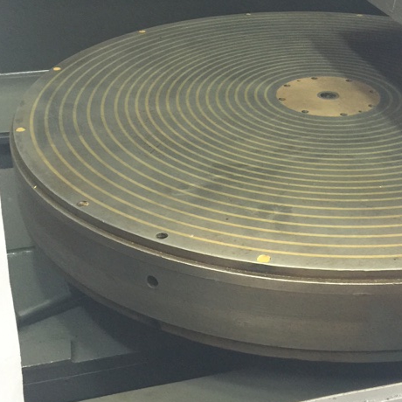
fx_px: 749
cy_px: 105
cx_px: 302
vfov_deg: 29.6
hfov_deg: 29.6
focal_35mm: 57
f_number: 2.2
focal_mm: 4.15
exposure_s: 1/15
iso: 80
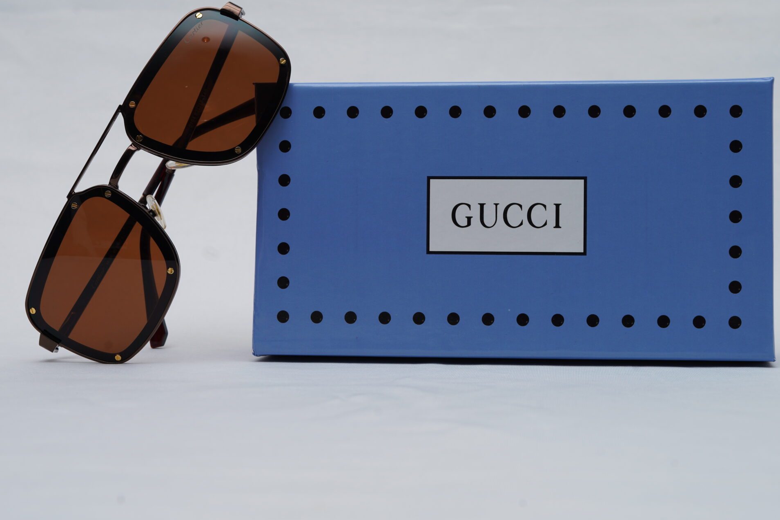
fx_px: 1452
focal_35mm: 67
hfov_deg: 30.1
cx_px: 412
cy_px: 236
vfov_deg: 20.3
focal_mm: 50
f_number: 9
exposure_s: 1/160
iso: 100
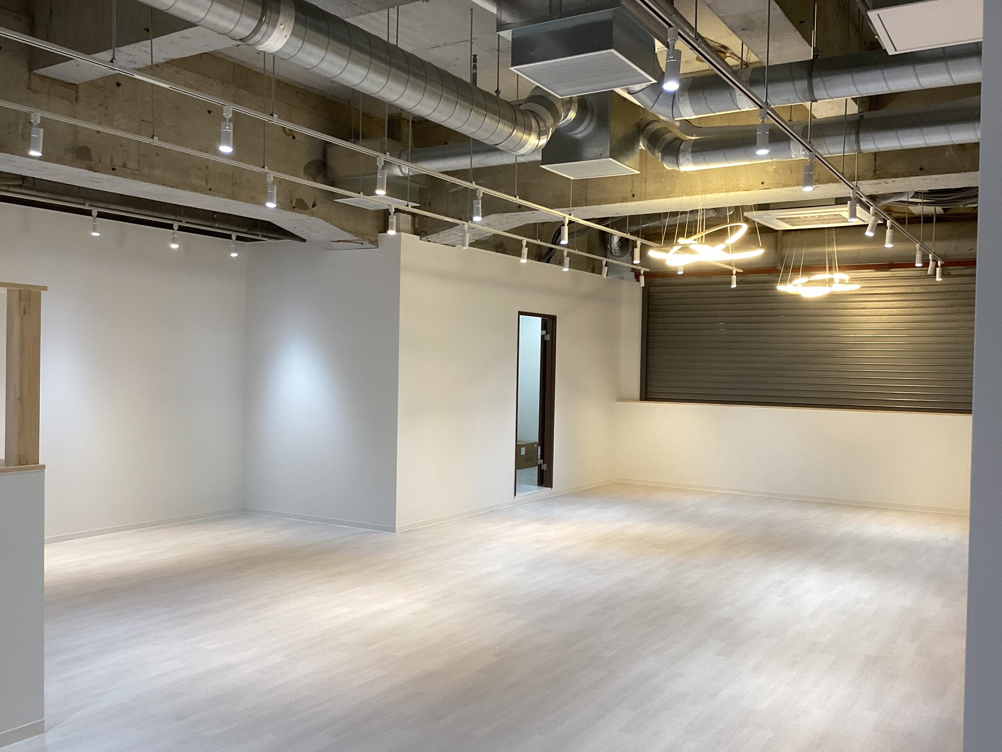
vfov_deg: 45.4
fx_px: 897
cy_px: 376
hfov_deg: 58.4
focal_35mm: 31
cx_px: 501
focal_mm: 3.3
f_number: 2.4
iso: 80
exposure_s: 1/50
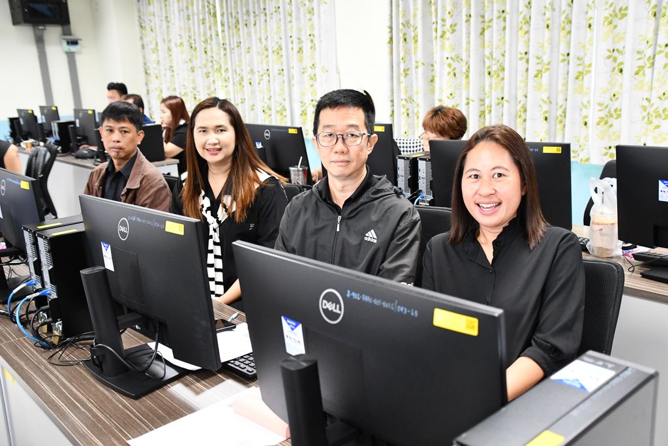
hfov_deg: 57.2
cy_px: 223
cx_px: 334
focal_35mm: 33
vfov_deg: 40.0
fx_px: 612
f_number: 3.5
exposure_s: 1/80
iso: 3200
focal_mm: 22
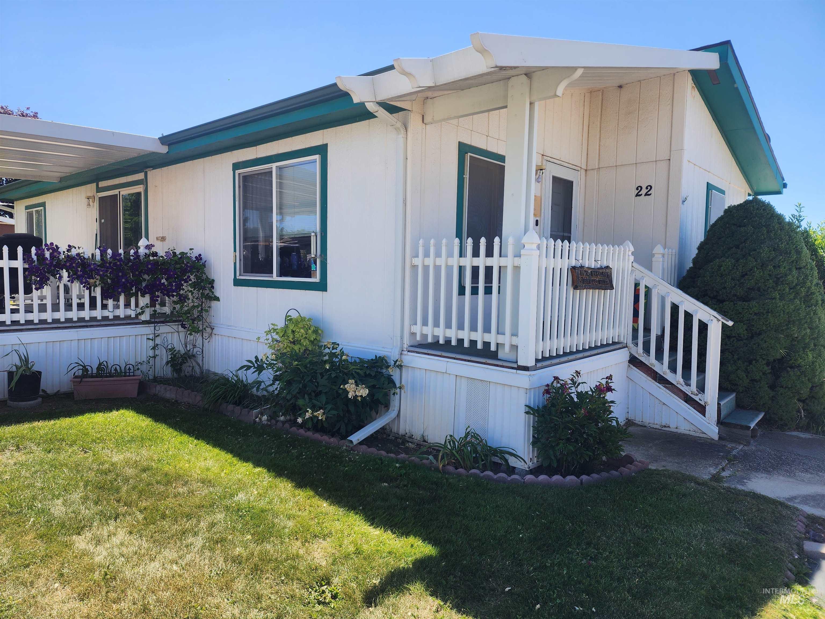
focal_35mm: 23
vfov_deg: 58.9
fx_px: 548
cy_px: 310
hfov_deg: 73.9
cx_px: 412
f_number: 1.8
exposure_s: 1/532
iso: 12
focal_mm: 6.4
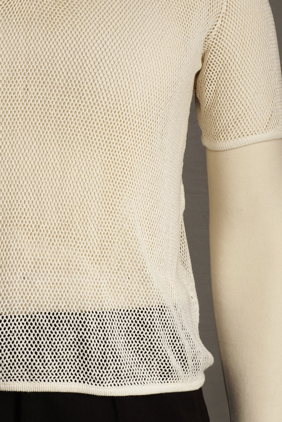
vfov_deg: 21.8
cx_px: 38
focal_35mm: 93
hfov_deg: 14.6
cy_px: 125
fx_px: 1092
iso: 400
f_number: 9
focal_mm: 32
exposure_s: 1/60
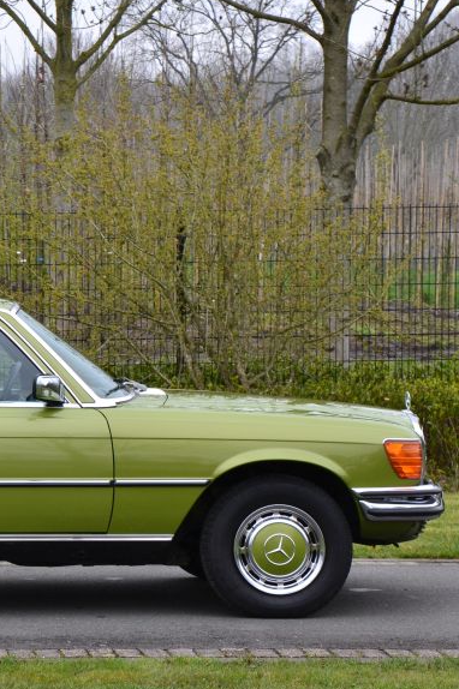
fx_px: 2604
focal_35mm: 136
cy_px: 386
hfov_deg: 9.9
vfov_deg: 15.1
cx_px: -113
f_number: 10
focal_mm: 52
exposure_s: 1/200
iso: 400
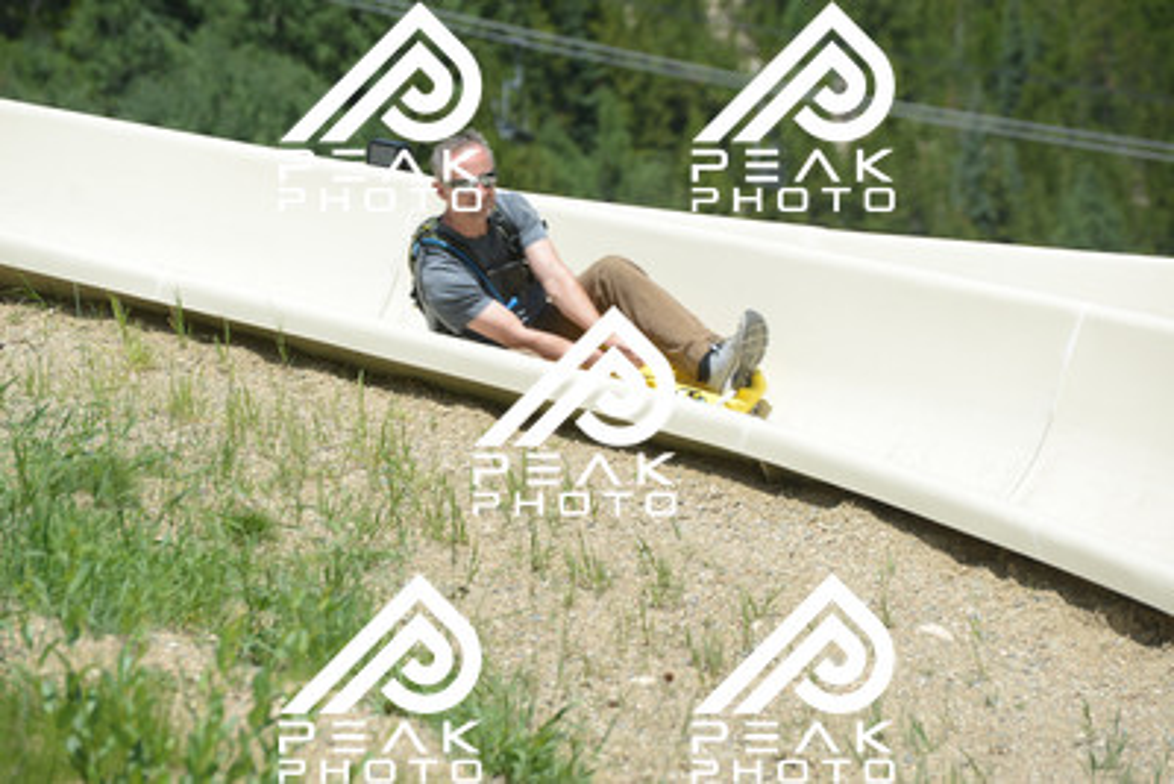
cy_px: 392
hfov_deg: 10.5
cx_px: 587
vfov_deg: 7.0
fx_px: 6361
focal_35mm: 195
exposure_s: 1/640
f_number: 6.3
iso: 200
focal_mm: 195
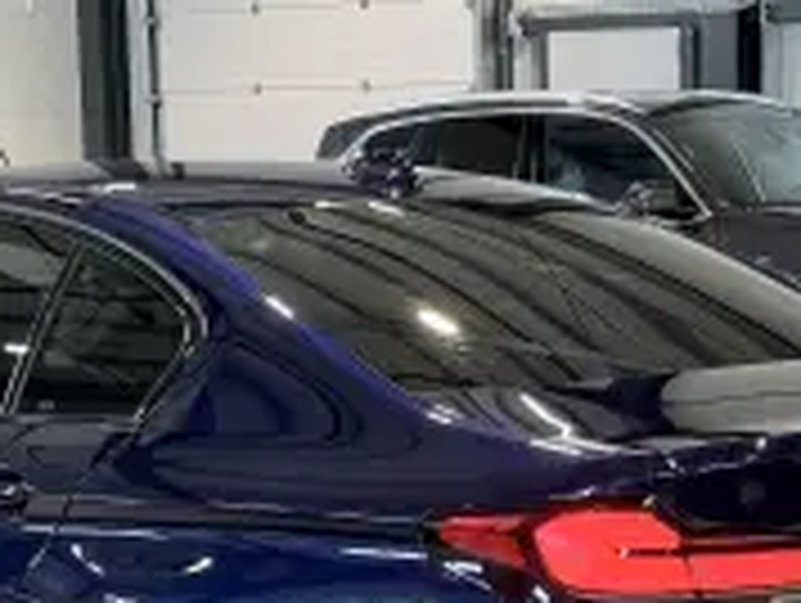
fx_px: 2248
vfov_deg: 15.1
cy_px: 572
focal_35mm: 97
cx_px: 567
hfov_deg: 20.1
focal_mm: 6.76
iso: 80
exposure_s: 1/51
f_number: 1.78
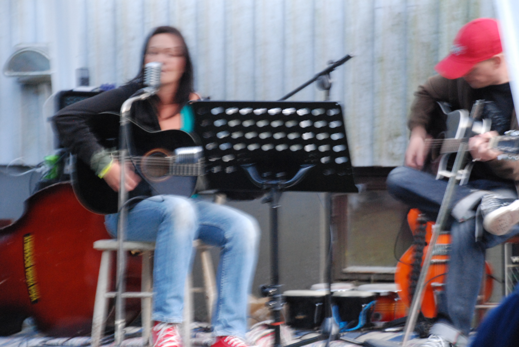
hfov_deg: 16.1
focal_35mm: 128
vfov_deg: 10.8
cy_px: 174
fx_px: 1840
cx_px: 260
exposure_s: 1/6
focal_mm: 85
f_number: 5.6
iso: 1600
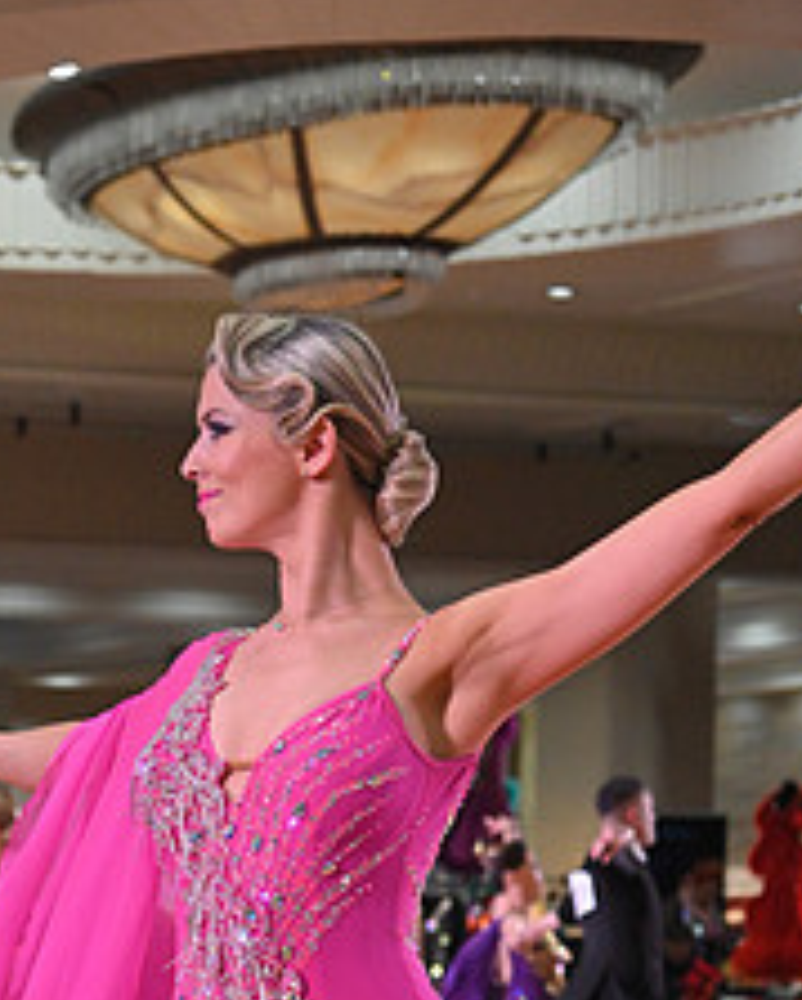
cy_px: 1242
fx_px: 4767
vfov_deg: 11.7
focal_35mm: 161
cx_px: -20
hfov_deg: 9.5
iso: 2500
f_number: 5
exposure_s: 1/400
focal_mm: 66
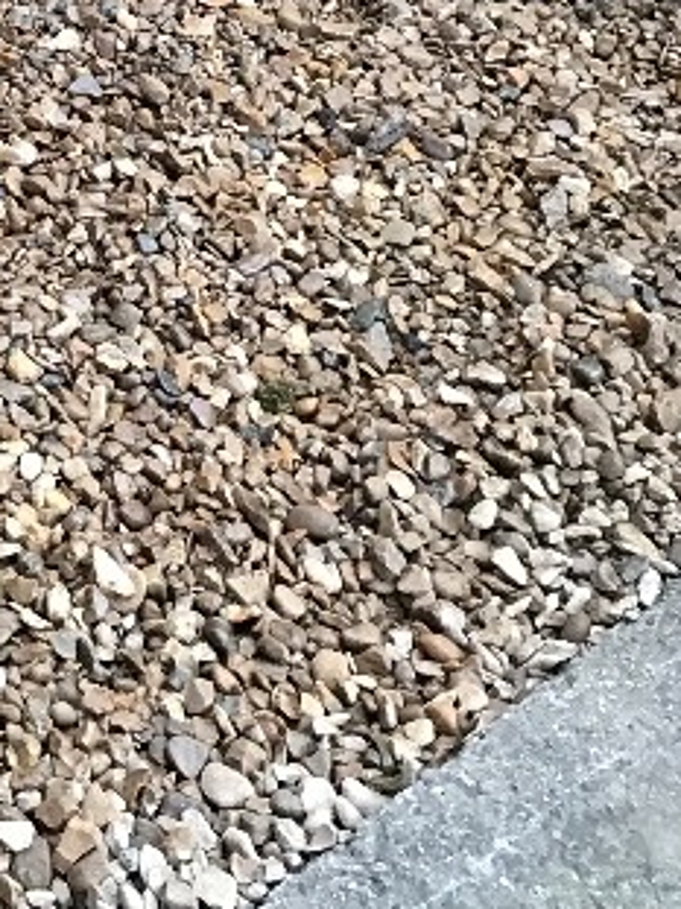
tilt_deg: -22.0
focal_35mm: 108
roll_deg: +2.5
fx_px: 2835
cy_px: -617
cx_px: -500
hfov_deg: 12.6
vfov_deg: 16.0
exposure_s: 1/33
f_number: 1.8
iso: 32
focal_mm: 3.99
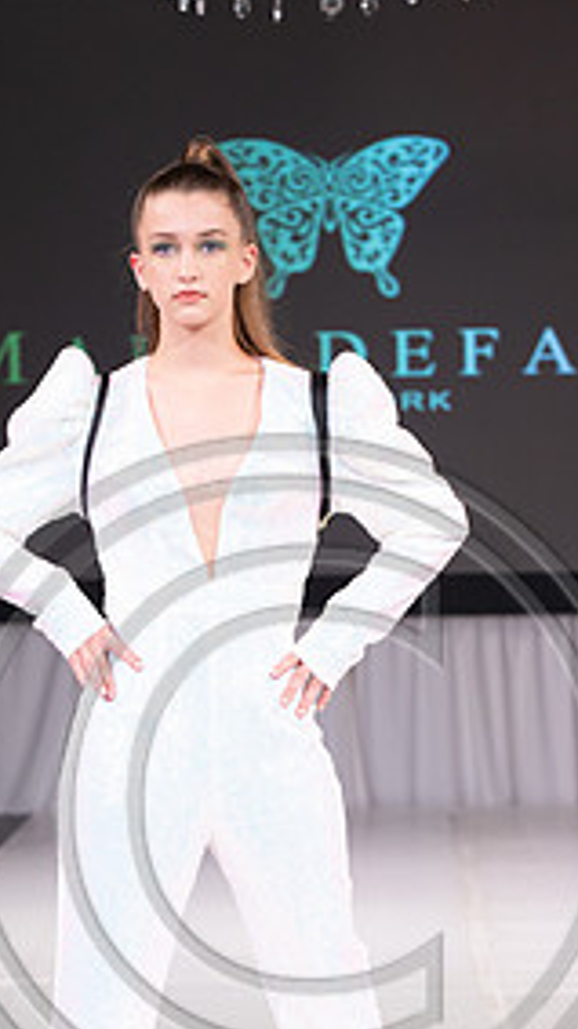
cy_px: 800
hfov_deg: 8.1
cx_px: 285
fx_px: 4091
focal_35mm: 150
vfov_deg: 14.3
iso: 2000
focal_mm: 90
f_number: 5.6
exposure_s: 1/400
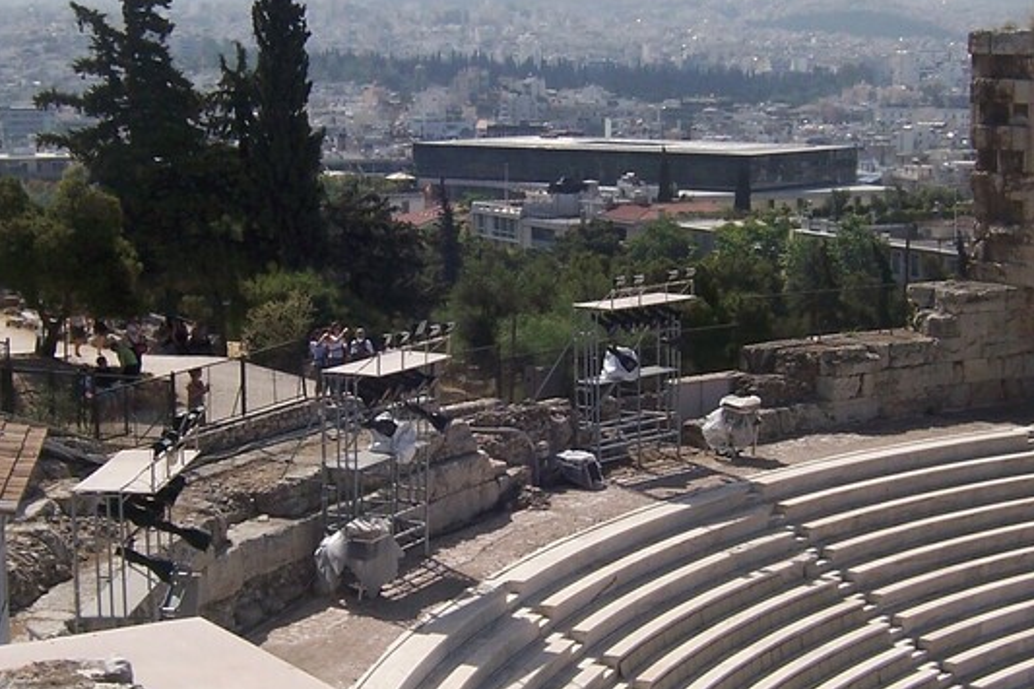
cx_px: 488
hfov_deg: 27.0
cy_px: 305
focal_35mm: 75
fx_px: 2153
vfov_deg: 18.2
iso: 80
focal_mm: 6.2
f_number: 4.5
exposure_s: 1/800
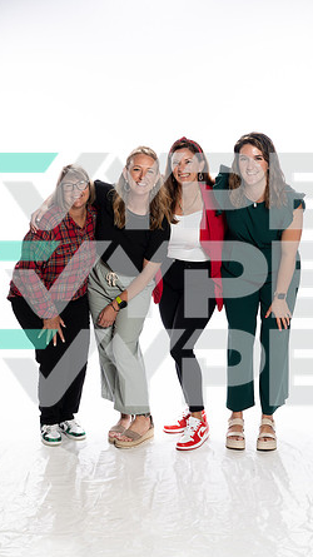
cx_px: 170
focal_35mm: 53
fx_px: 783
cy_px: 280
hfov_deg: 22.6
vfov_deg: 39.2
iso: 400
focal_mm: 50
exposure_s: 1/250
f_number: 8
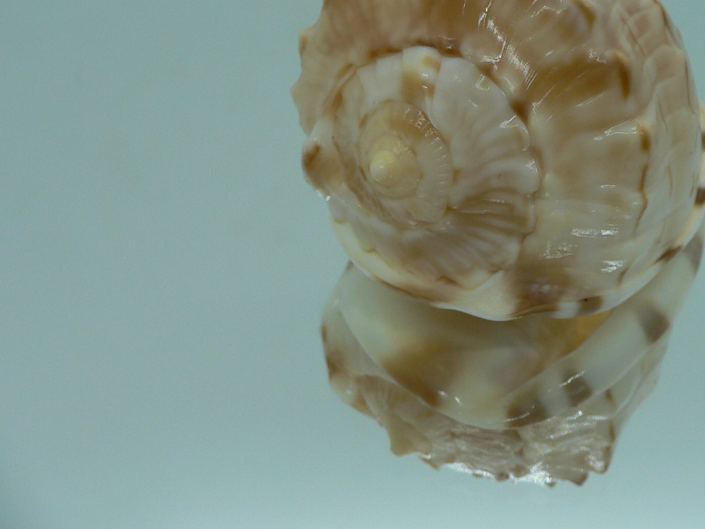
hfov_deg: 36.2
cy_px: 174
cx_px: 502
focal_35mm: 52
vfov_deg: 27.9
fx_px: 1059
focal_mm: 4.6
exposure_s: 1/60
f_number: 2.8
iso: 80
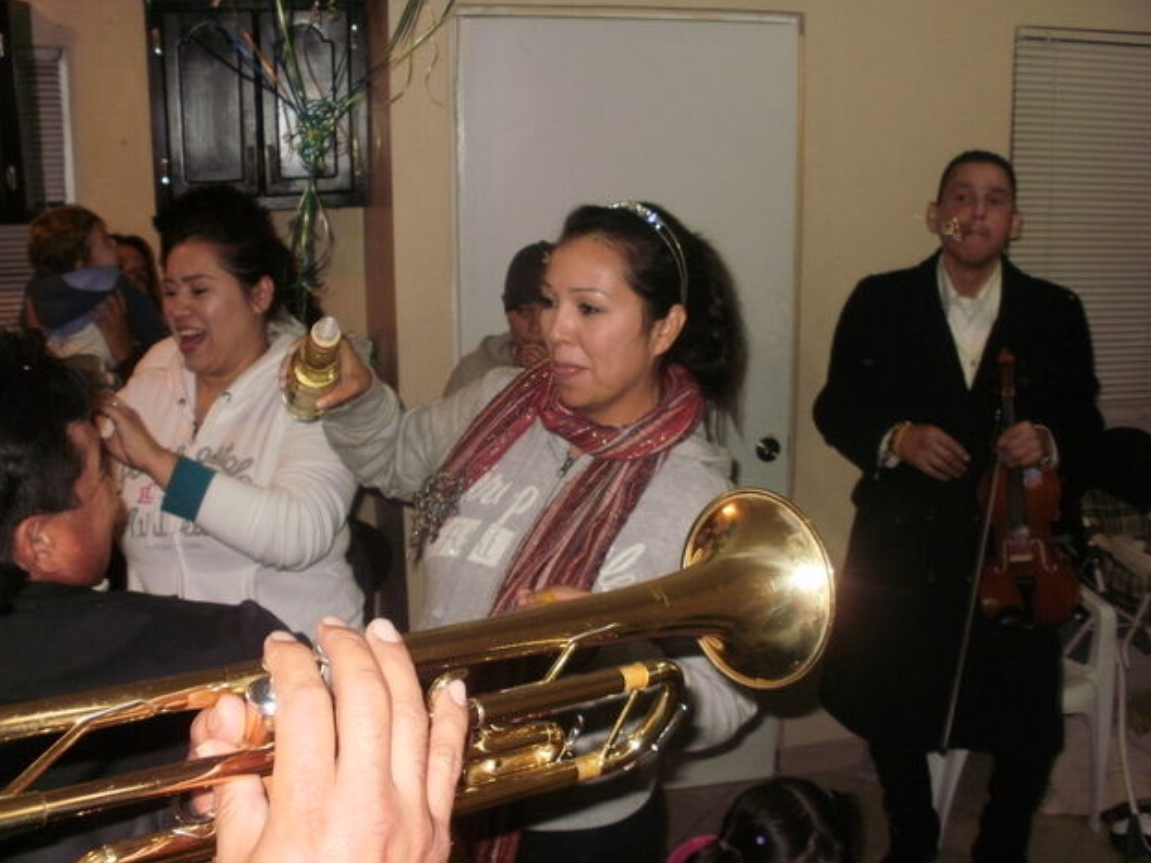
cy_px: 431
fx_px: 1230
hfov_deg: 50.1
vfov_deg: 38.7
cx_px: 575
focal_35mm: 37
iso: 125
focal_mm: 6.3
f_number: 3.5
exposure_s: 1/30
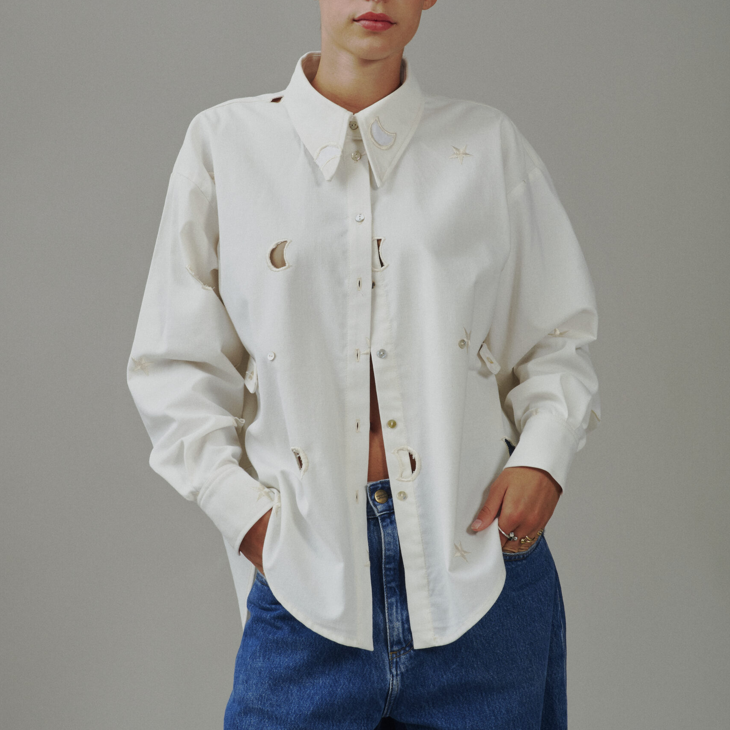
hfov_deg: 13.0
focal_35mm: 134
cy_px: 295
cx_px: 365
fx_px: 3197
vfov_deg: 13.0
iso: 200
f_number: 10
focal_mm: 105
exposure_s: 1/125
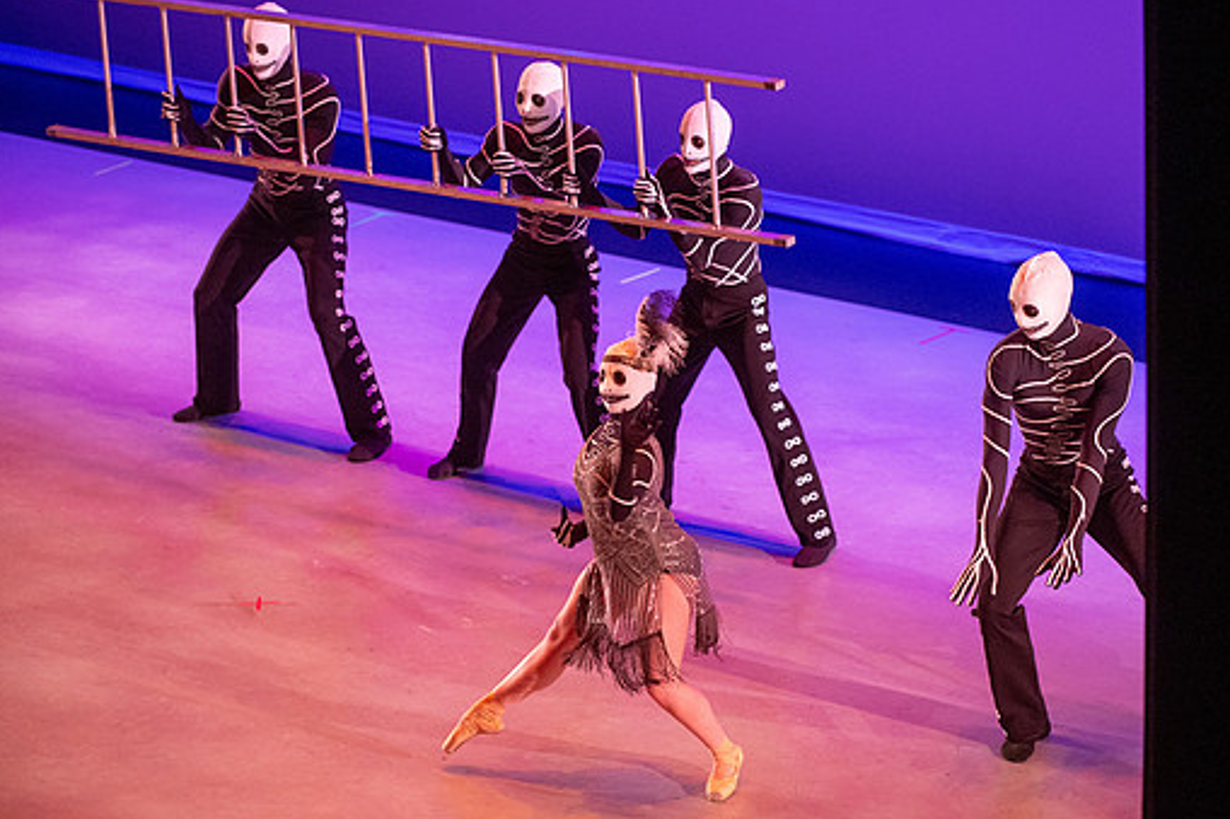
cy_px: 377
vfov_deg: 8.0
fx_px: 5840
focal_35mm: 171
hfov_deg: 12.0
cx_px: 665
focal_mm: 150
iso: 3200
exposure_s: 1/320
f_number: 2.8
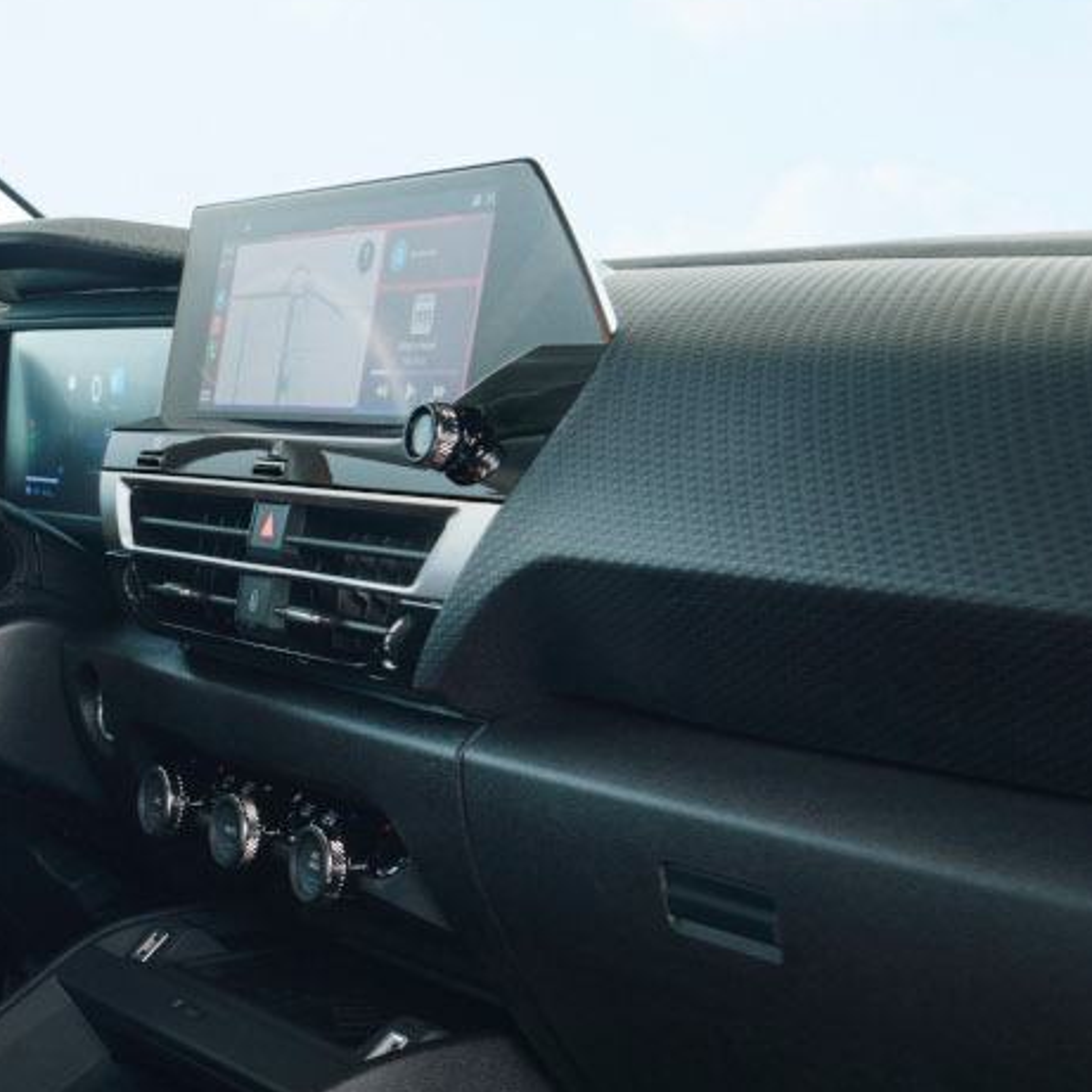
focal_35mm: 69
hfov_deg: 23.1
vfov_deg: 24.9
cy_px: 718
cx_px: -182
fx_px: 2463
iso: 200
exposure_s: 1/15
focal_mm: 23
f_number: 13
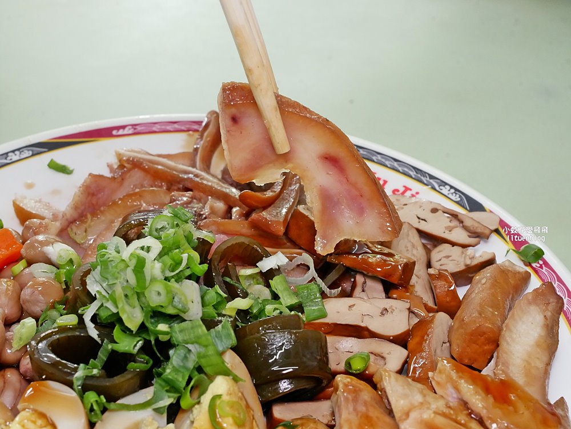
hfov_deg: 38.2
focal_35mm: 50
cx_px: 286
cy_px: 214
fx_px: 825
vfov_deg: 29.1
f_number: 8
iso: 2500
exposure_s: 1/125
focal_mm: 25
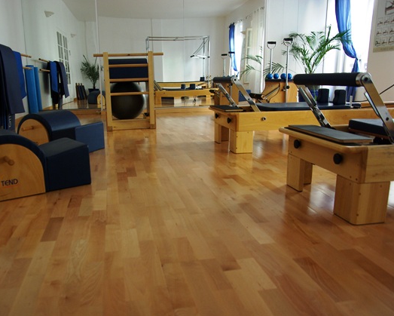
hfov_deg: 57.0
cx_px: 173
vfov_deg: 47.1
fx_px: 362
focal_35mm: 31
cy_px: 160
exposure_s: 1/15
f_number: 4
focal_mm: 18
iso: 400
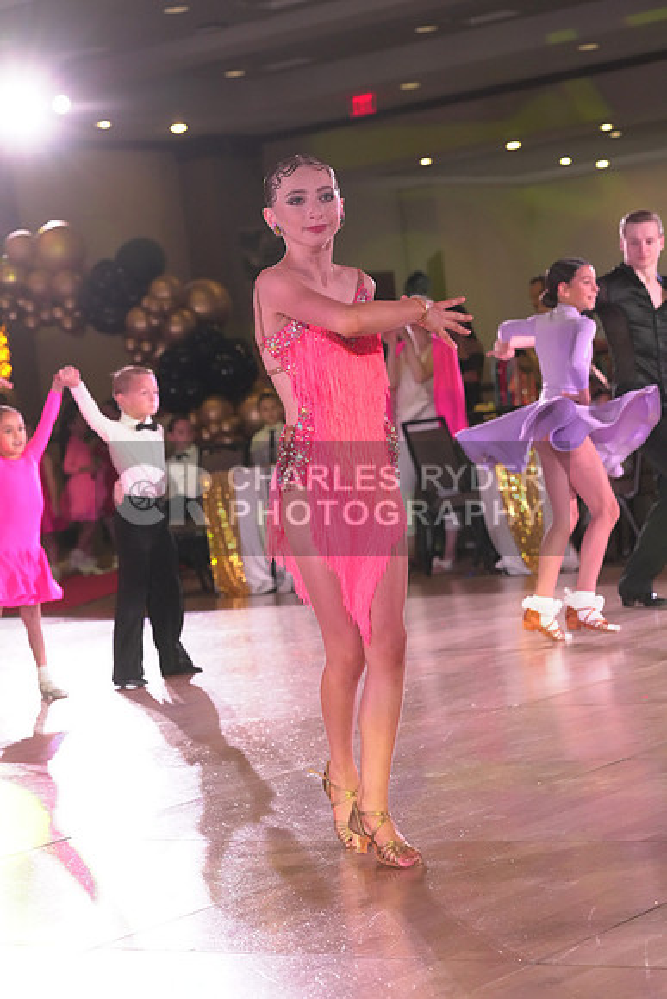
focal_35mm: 86
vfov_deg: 23.6
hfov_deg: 15.9
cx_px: 334
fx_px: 2388
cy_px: 500
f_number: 5.6
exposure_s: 1/320
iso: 5000
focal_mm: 86
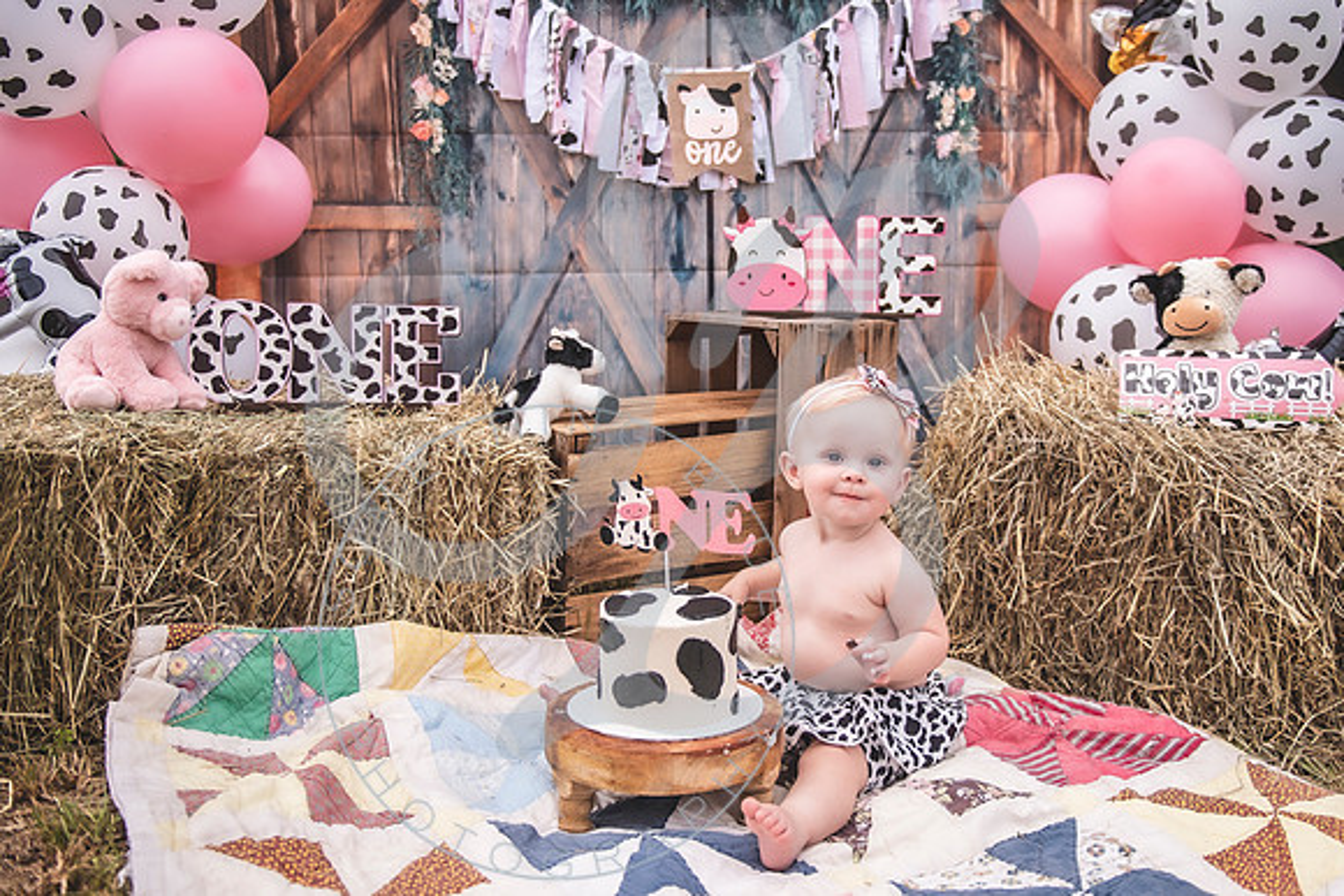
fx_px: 1354
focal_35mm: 36
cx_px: 754
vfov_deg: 36.6
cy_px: 429
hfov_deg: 52.6
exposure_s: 1/320
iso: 100
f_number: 2.8
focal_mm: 28
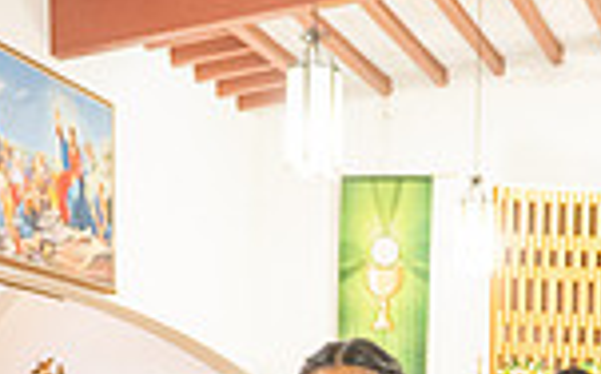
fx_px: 1538
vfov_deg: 12.5
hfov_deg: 22.0
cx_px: 406
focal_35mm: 94
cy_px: 698
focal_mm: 24
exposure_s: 1/100
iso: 1600
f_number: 2.8
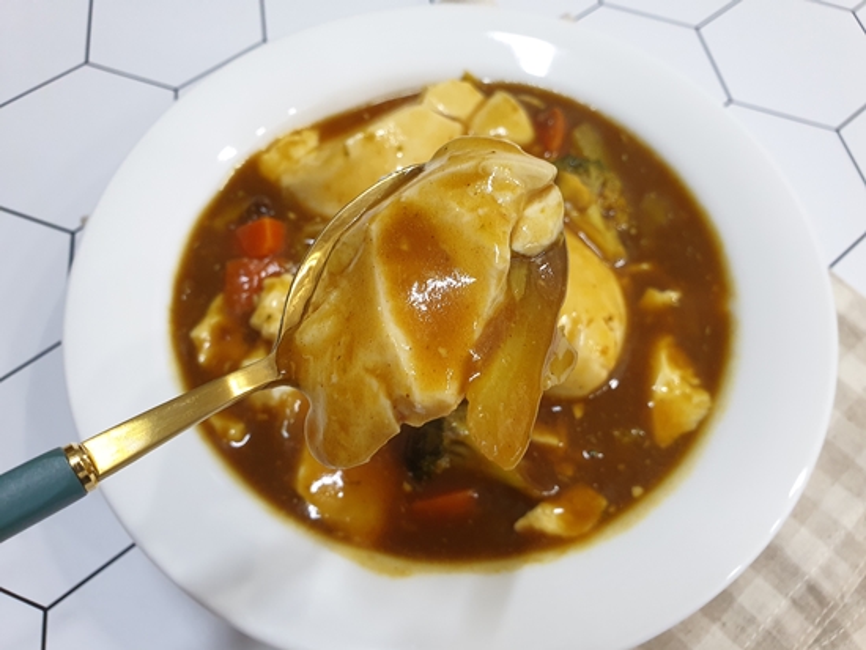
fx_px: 651
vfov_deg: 53.1
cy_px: 325
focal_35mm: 26
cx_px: 433
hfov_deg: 67.3
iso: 160
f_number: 2.4
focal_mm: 4.3
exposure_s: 1/60
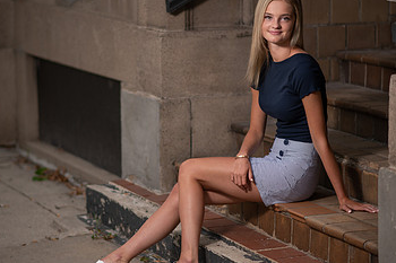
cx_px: 166
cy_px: 141
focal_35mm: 141
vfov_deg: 9.7
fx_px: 1550
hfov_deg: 14.6
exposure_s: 1/800
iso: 100
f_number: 1.8
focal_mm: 85
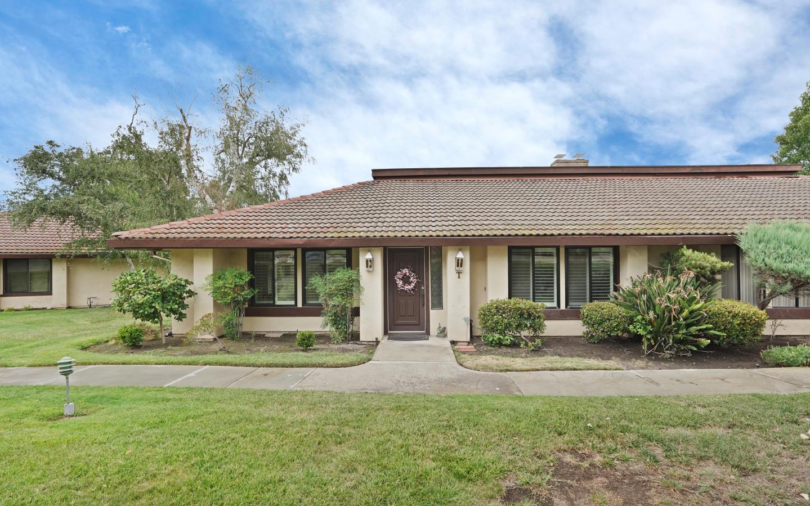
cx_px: 412
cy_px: 260
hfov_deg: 92.6
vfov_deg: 66.3
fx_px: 387
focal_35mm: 18
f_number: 11
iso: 320
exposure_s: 1/30
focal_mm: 16.5
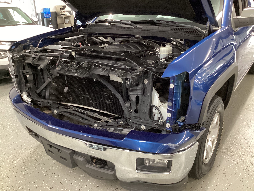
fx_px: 227
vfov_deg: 45.4
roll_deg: +0.6
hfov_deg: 58.4
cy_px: 96
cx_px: 127
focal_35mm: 31
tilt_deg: -23.3
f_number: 2.4
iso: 400
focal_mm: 3.3
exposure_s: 1/25
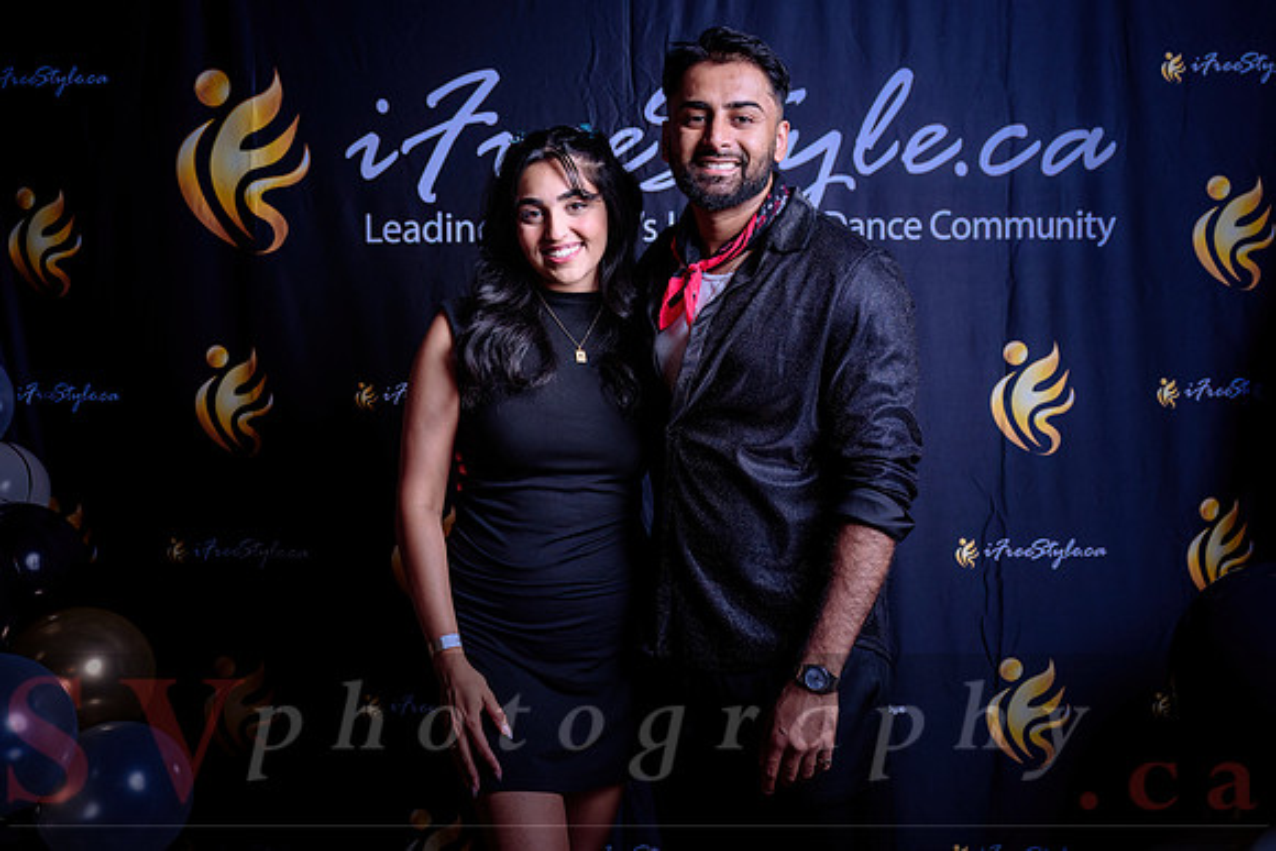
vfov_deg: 32.3
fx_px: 1470
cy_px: 426
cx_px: 638
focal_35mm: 41
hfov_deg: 46.9
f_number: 4
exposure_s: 1/60
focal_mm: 40
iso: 100
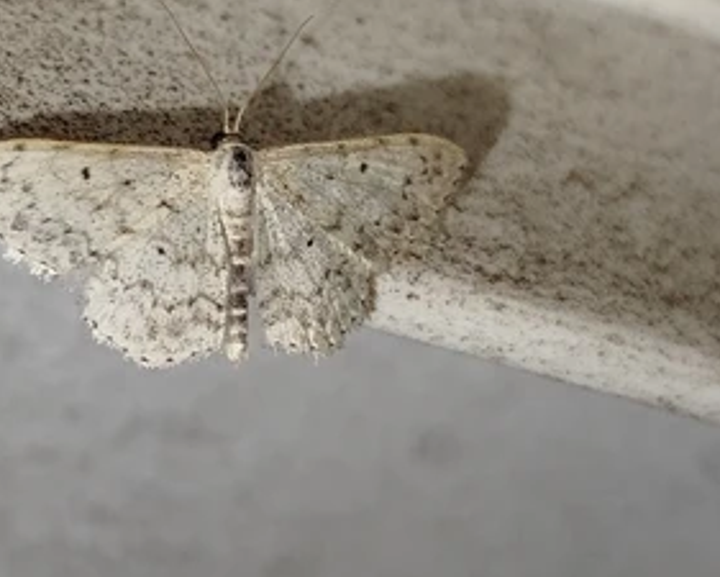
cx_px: 156
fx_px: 2132
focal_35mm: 100
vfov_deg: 15.4
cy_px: 233
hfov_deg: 19.0
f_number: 1.7
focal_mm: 5.31
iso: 80
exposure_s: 1/50
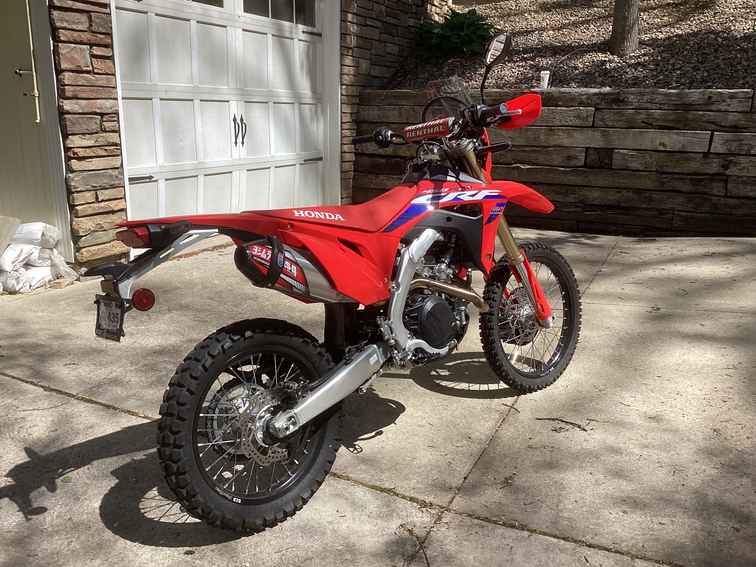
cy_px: 284
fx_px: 677
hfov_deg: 58.4
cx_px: 378
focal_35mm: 31
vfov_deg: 45.4
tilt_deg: -16.0
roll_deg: +0.9
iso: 25
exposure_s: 1/1217
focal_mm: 3.3
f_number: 2.4
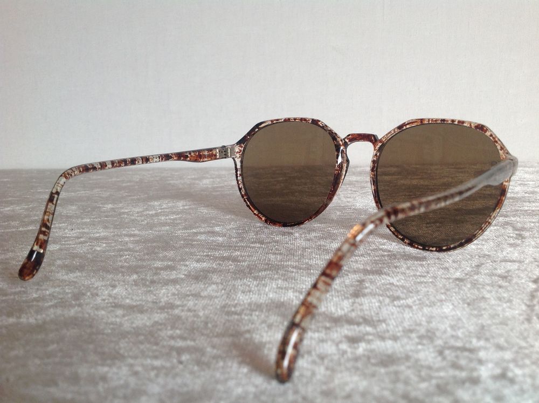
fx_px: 544
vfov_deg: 40.6
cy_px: 202
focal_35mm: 35
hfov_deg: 52.7
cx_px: 270
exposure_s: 1/120
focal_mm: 4.28
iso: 80
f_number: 2.4
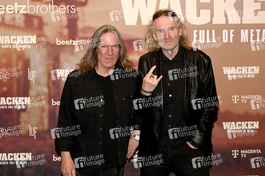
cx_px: 132
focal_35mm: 49
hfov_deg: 40.4
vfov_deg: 27.5
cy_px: 88
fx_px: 360
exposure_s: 1/160
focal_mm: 49
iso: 1600
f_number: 5.6
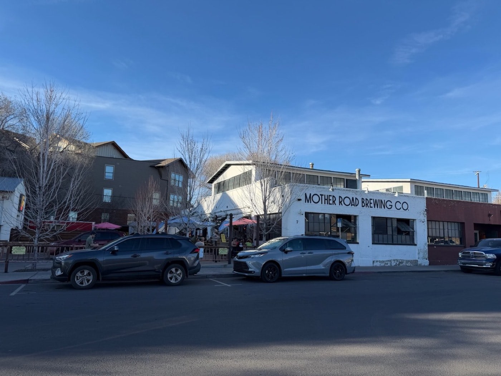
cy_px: 188
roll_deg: -1.7
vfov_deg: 56.8
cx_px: 250
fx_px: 347
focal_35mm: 24
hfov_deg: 71.6
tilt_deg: +8.2
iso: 80
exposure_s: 1/2299
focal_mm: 6.76
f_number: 1.78
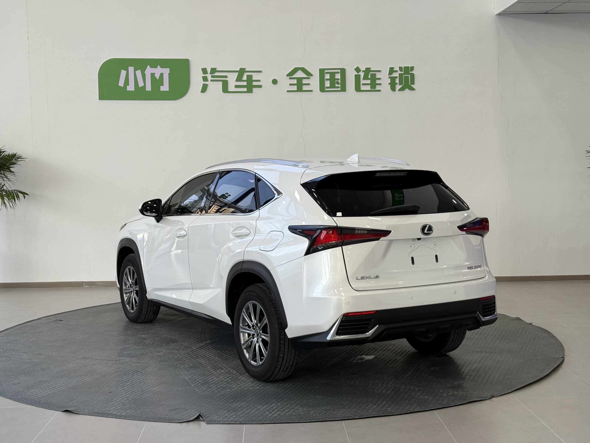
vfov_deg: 30.3
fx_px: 818
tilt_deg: -3.8
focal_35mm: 48
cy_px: 222
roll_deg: +0.3
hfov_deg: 39.7
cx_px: 295
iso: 50
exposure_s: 1/122
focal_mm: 6.76
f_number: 1.78
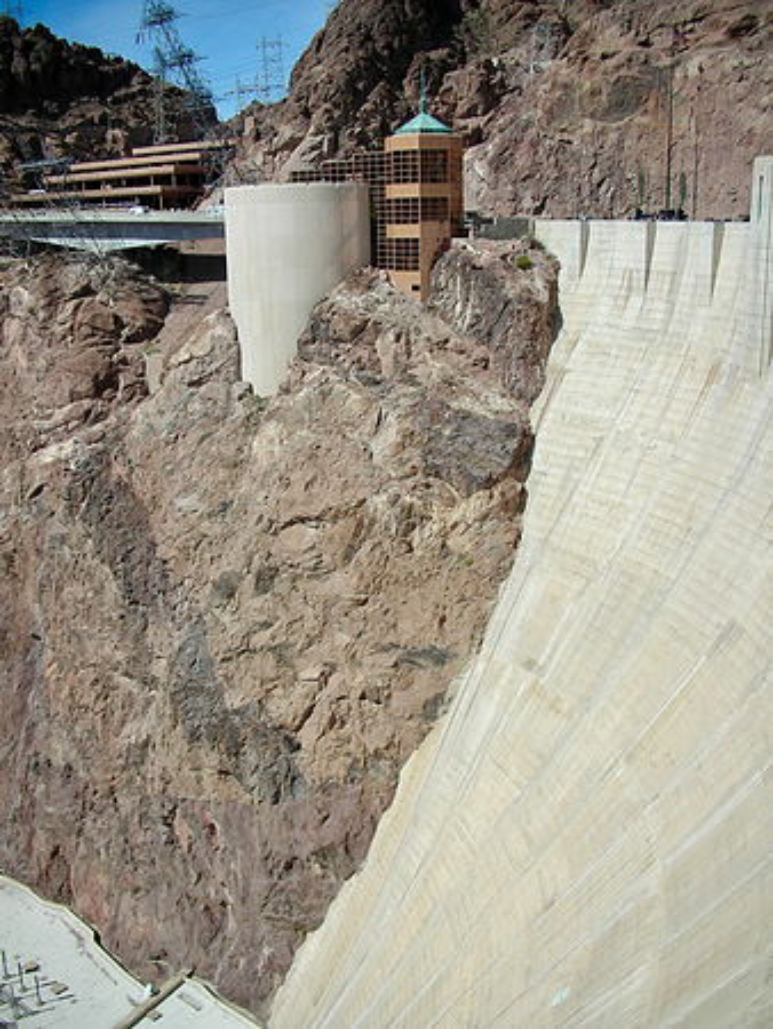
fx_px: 1041
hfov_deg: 40.7
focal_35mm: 35
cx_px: 386
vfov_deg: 52.6
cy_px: 514
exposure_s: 1/138
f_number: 8.5
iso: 50
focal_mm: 5.8
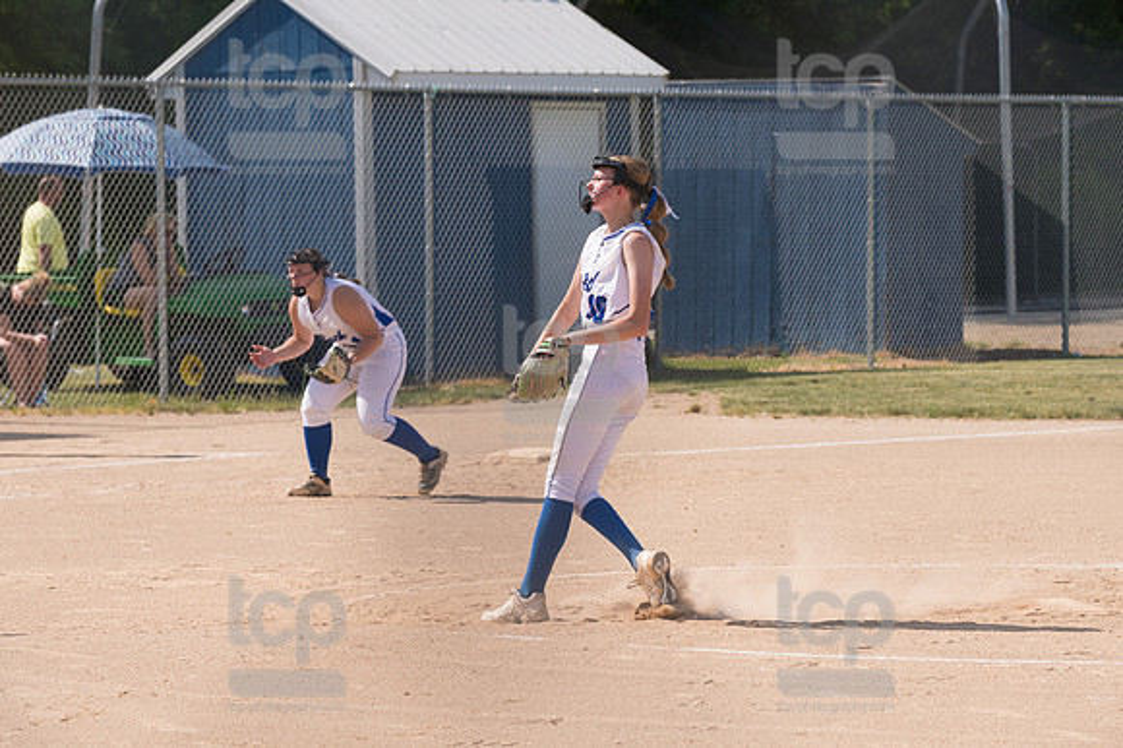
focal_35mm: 187
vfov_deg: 7.3
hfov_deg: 11.0
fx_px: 5830
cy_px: 374
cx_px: 562
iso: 250
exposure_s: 1/1600
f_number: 5.6
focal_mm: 125
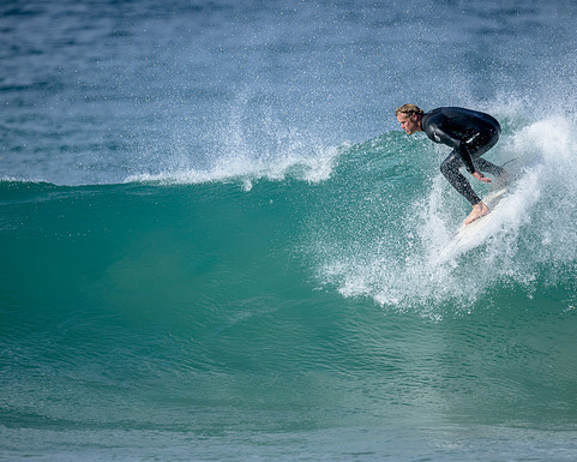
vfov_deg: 1.7
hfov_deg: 2.1
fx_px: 15475
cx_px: 338
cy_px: 231
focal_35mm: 906
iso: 450
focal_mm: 800
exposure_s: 1/2500
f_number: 6.3
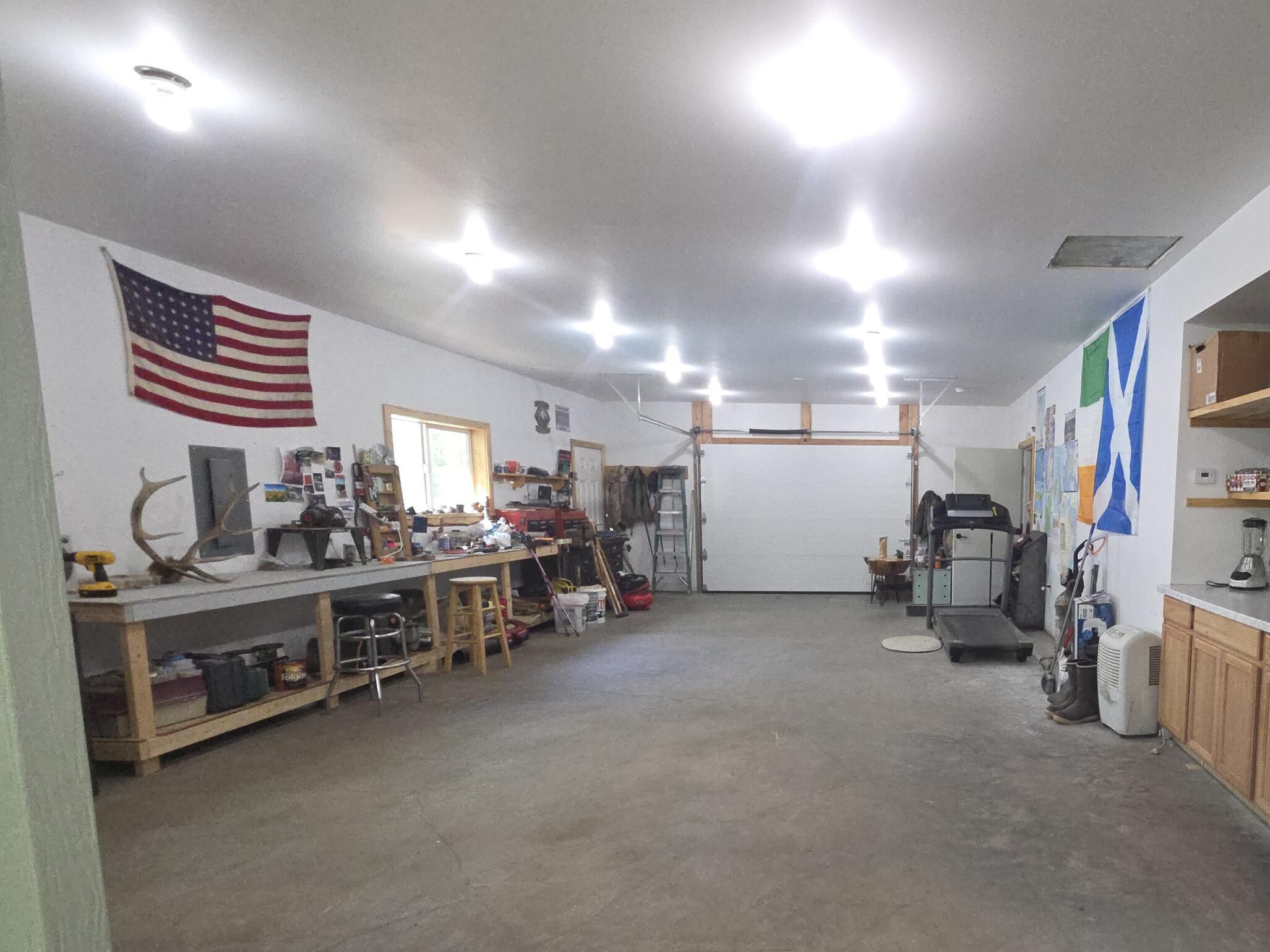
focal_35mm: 19
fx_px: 697
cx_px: 918
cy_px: 594
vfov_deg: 67.6
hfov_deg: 79.6
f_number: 2.2
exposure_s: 1/60
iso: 320
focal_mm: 2.2
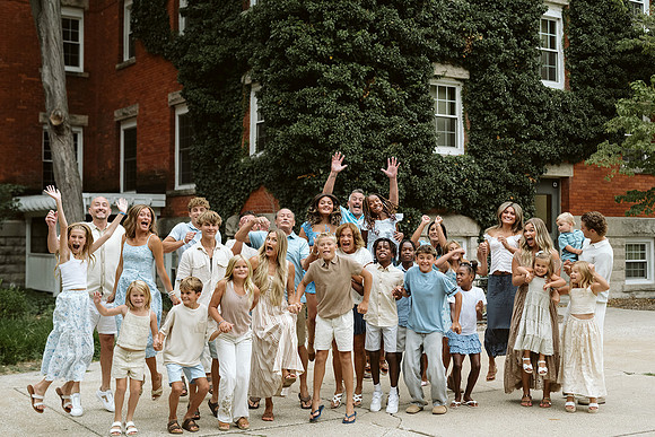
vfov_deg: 25.8
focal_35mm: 52
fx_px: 953
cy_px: 208
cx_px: 343
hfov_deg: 37.9
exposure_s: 1/640
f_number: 2.8
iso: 1000
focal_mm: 50
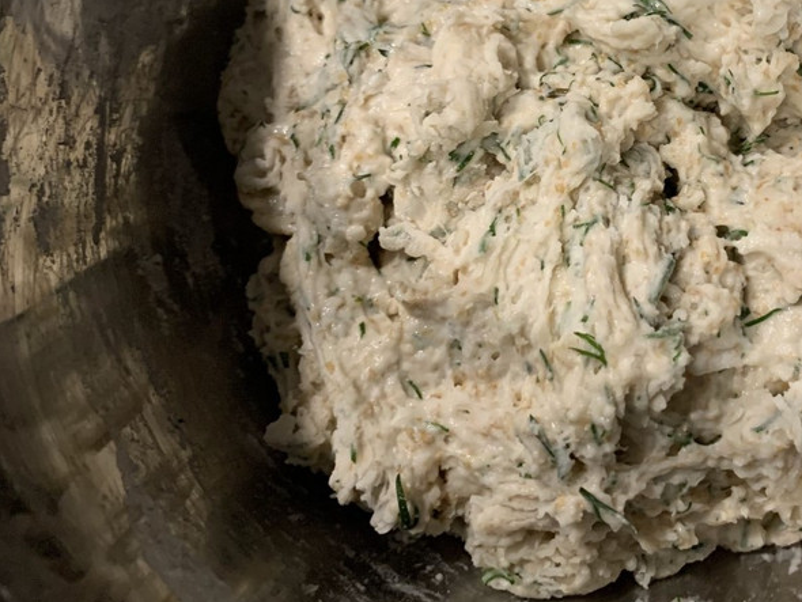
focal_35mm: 47
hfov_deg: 38.5
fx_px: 1089
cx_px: 669
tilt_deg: -59.6
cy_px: 129
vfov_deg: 30.2
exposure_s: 1/60
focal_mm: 4.25
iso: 250
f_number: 1.8
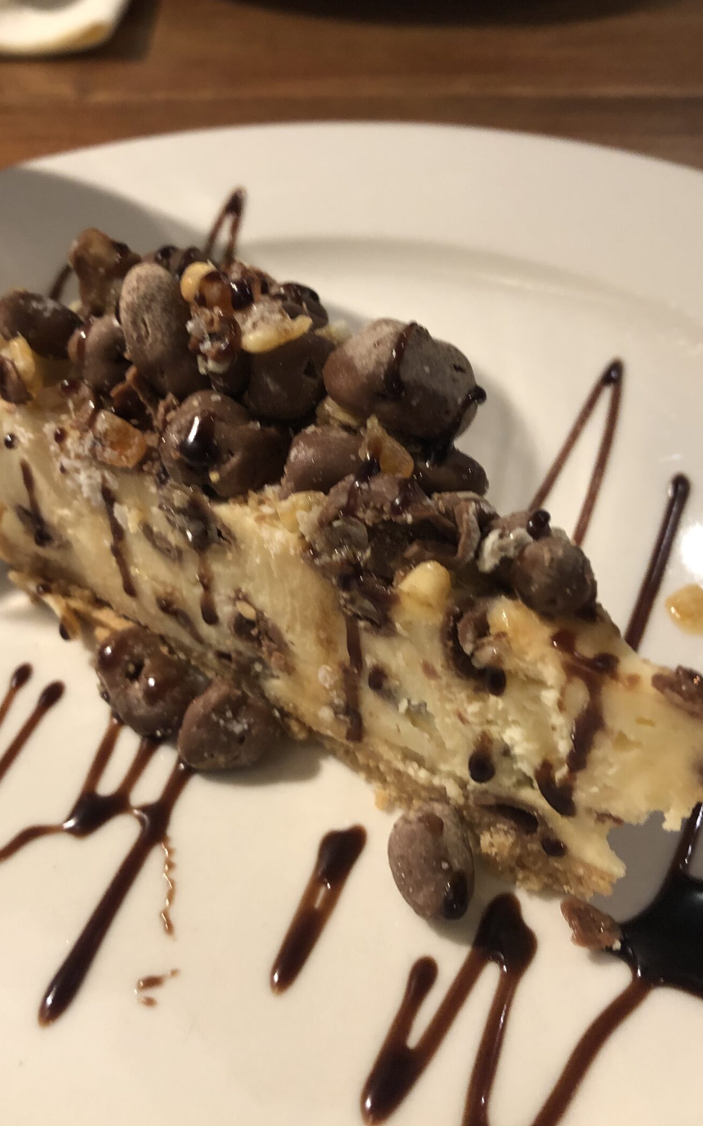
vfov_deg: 54.0
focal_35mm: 36
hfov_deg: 35.3
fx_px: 1104
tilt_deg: -42.8
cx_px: 334
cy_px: 552
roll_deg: +1.1
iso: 100
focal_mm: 3.99
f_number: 1.8
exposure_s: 1/17
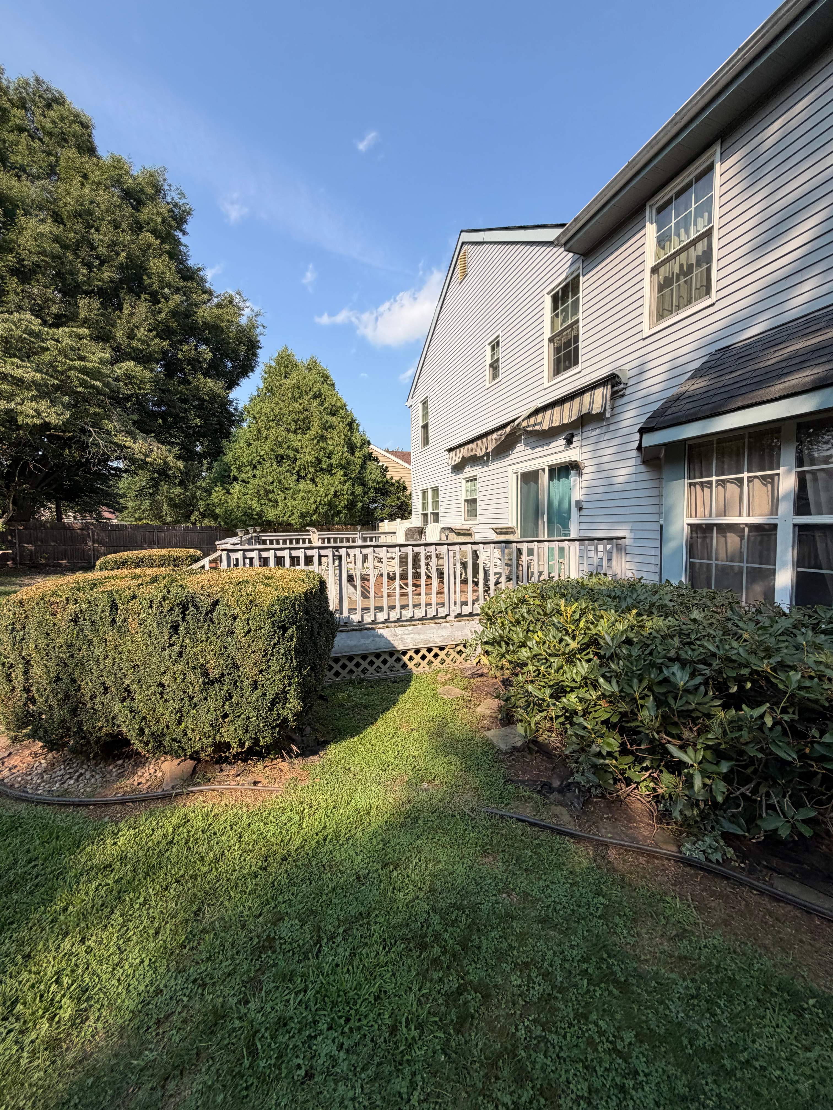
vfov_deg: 102.1
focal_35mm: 14
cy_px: 555
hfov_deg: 85.7
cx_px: 416
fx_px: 449
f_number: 2.2
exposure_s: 1/770
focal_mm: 2.22
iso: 40
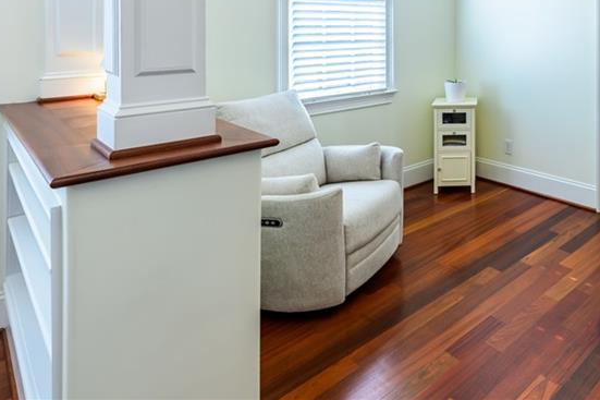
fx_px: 433
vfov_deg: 44.4
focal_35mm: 26
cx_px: 514
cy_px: 30
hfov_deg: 61.1
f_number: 8
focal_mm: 14
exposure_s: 1/125
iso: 64
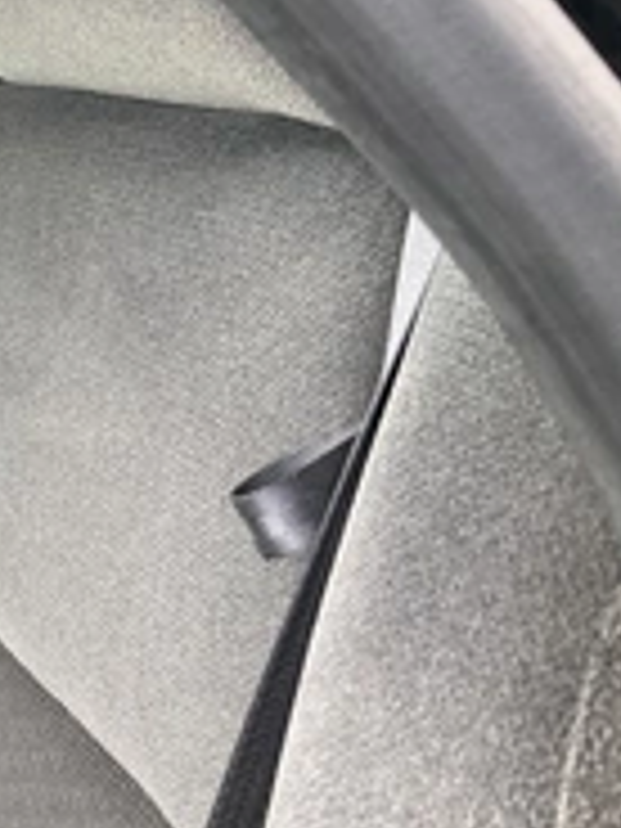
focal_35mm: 63
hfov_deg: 20.9
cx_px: -216
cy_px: 400
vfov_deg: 30.7
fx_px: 1507
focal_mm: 3
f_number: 1.8
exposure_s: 1/122
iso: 64
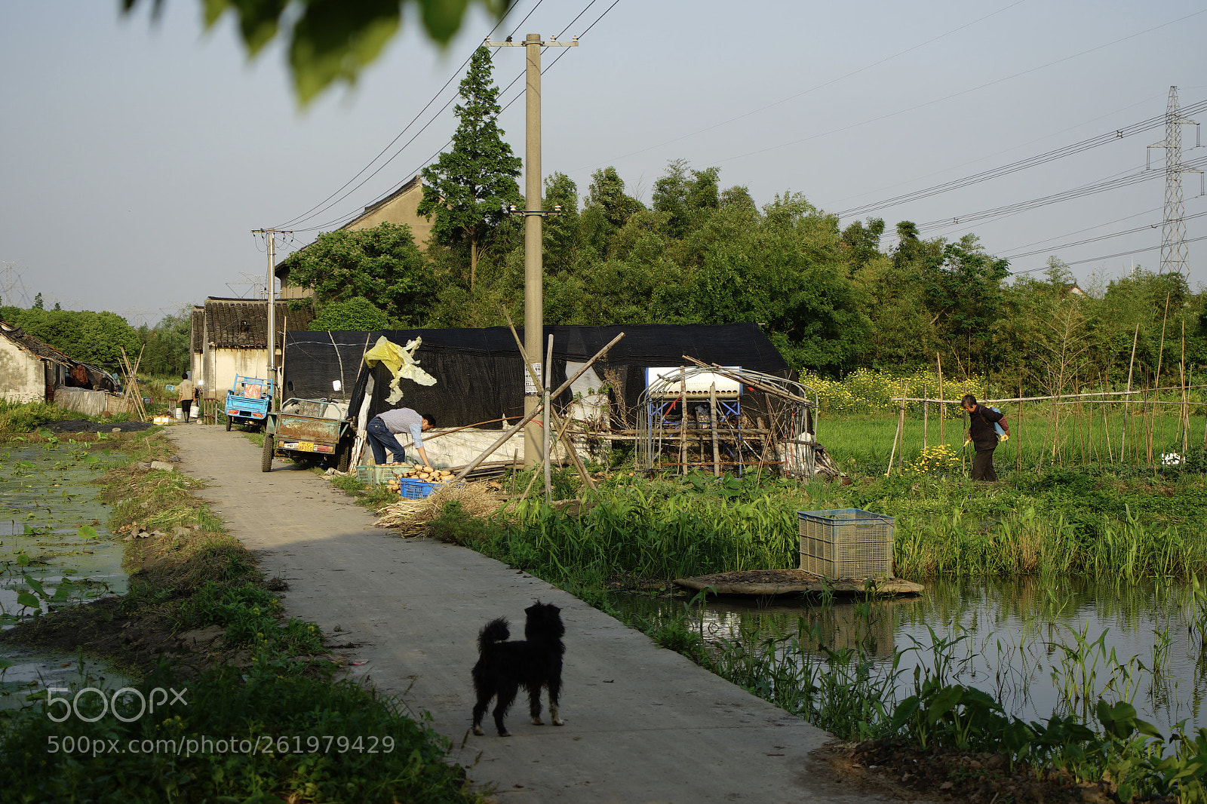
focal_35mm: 53
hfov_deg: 37.5
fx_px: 1776
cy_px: 402
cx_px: 604
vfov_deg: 25.5
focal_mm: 53
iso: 50
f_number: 4.5
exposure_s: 1/250
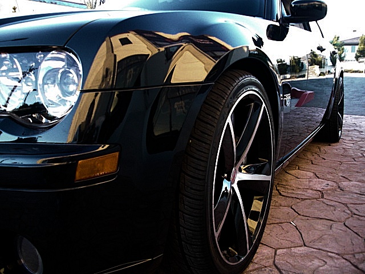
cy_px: 137
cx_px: 182
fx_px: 380
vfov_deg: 39.7
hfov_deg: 51.4
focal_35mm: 36
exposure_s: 1/125
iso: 400
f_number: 2.8
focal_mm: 6.3
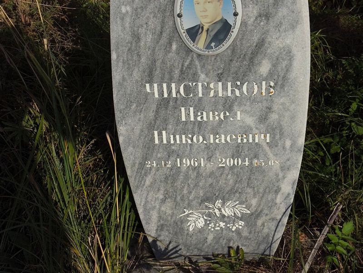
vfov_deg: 29.1
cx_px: 182
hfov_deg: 38.2
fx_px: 525
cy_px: 136
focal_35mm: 50
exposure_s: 1/4633
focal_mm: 4.71
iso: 50
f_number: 1.7
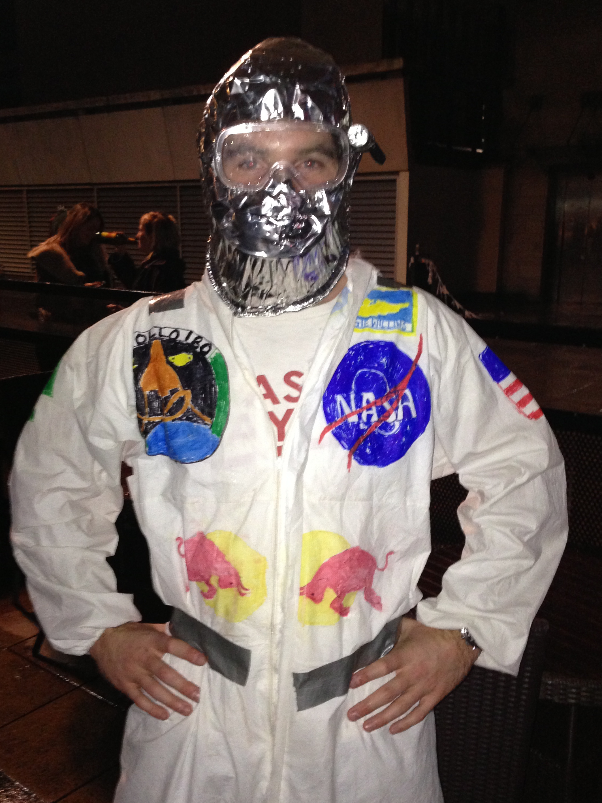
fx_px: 881
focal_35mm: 38
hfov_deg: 37.7
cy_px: 401
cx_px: 281
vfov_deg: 49.0
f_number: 2.4
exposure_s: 1/16
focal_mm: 4.13
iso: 250
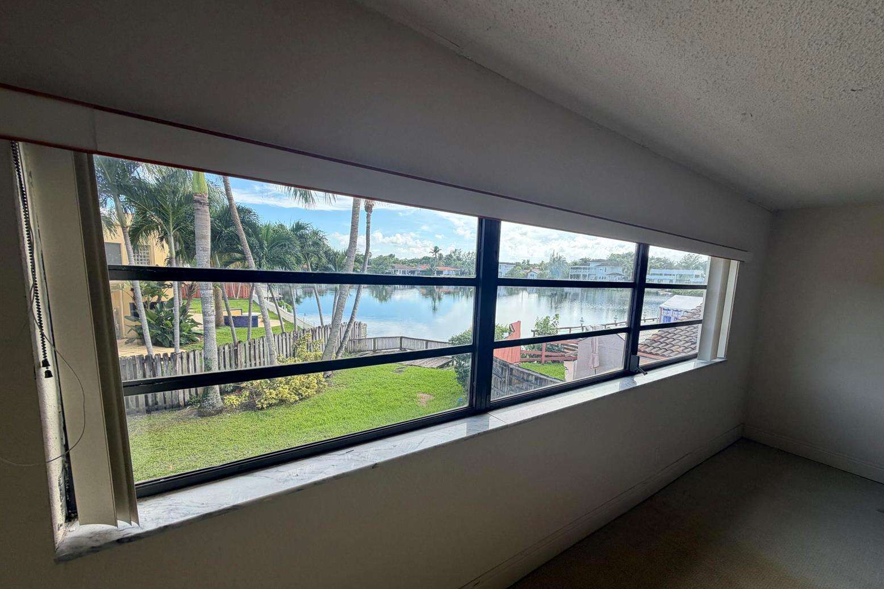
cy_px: 323
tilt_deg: -7.2
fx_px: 368
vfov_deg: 77.1
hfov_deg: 100.4
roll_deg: -2.9
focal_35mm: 15
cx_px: 455
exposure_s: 1/224
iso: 50
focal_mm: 2.22
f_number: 2.2
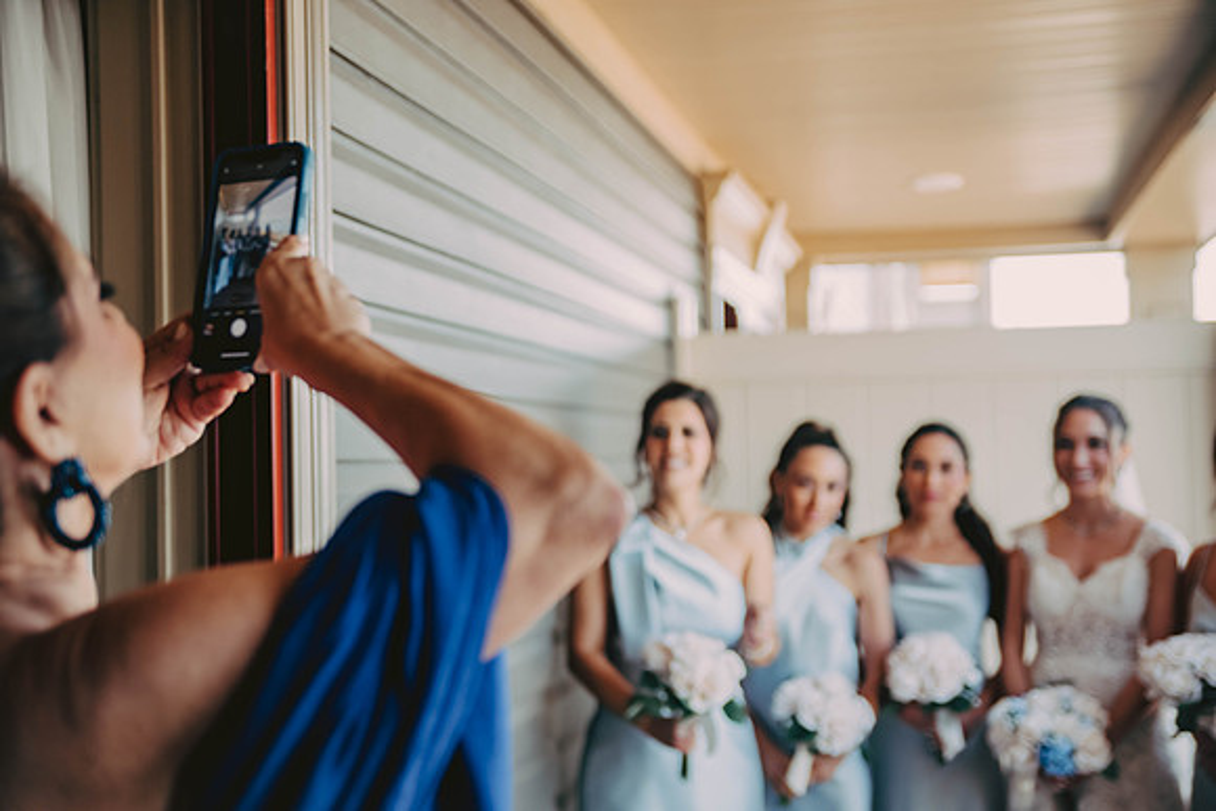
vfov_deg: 27.0
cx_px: 608
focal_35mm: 50
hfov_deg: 39.6
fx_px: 1689
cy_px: 406
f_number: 2.8
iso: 800
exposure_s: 1/500
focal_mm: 50
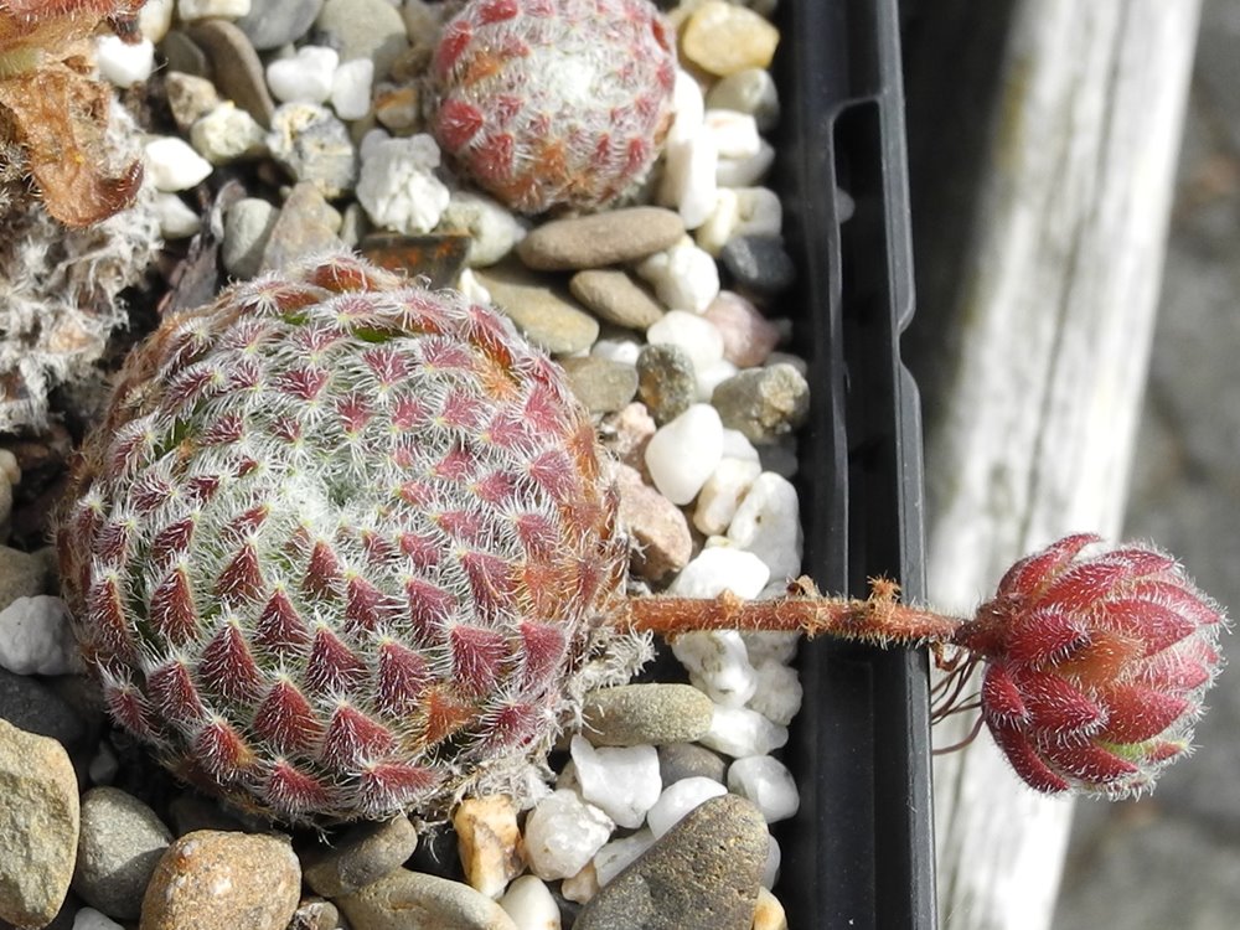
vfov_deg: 49.7
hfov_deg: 63.4
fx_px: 1003
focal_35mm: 28
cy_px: 465
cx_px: 620
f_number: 2.8
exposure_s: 1/1000
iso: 100
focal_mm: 6
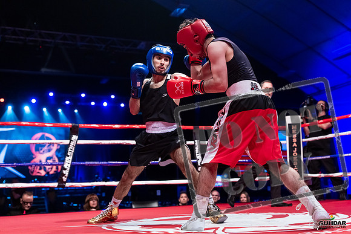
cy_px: 117
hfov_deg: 45.4
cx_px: 176
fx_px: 419
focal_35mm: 43
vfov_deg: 31.2
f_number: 2.8
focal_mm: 43
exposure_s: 1/1000
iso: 4000
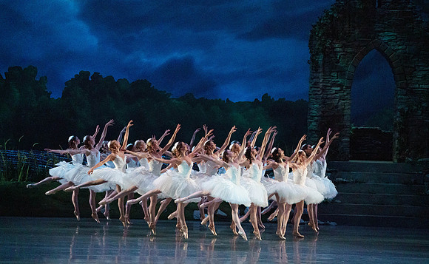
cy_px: 142
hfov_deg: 11.5
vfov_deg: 7.1
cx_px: 215
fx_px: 2139
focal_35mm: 184
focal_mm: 179
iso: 8000
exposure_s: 1/250
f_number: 5.6
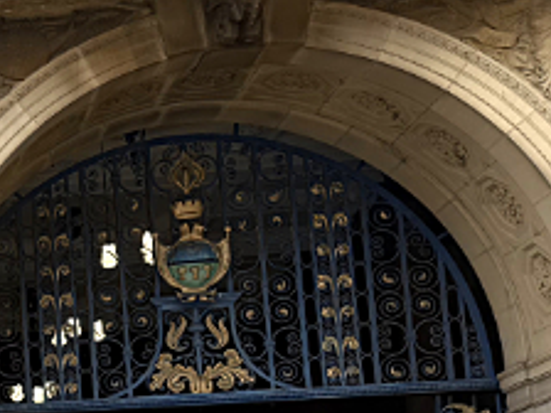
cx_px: -568
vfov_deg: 13.5
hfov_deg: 14.9
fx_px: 1703
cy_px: 492
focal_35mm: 107
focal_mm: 6.8
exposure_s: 1/348
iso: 80
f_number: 1.8
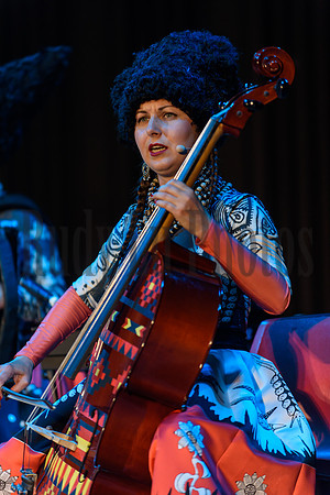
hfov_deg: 6.9
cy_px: 248
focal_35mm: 200
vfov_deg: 10.3
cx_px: 165
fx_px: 2750
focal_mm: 200
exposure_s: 1/400
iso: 800
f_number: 2.8
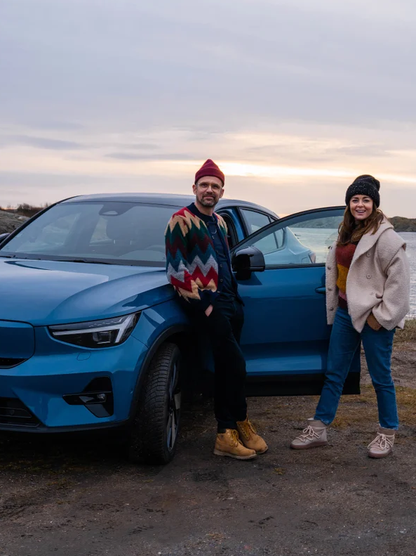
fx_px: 865
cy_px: 278
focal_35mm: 54
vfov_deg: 35.5
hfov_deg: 27.0
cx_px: 237
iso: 250
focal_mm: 37
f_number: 5.6
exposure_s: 1/100
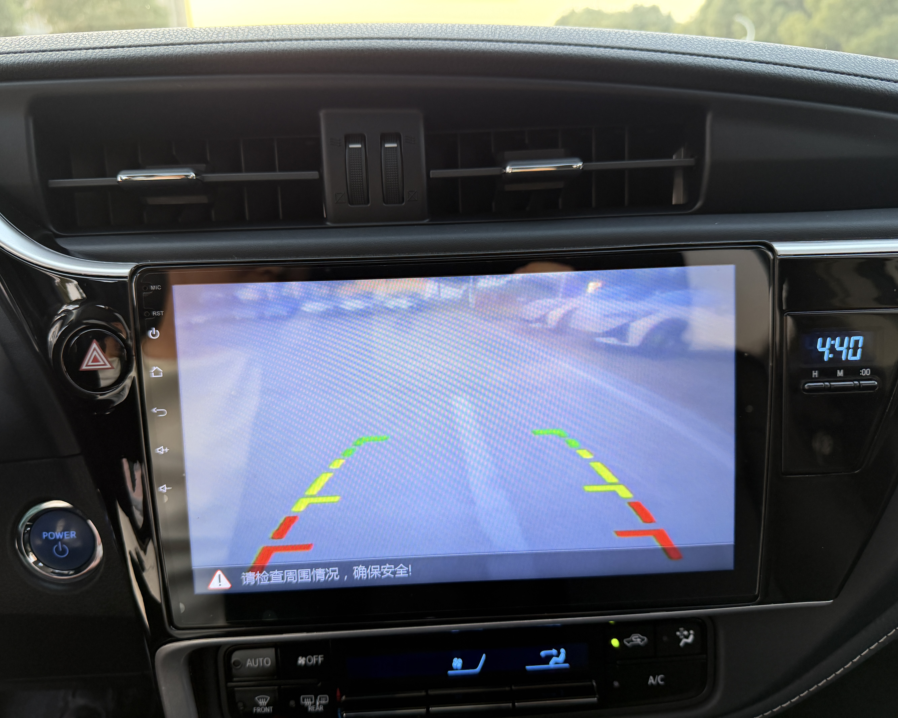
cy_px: 359
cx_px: 434
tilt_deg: -20.0
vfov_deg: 56.8
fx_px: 664
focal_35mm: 25
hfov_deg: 68.1
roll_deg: +2.3
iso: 160
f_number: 1.78
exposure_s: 1/121
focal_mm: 6.76
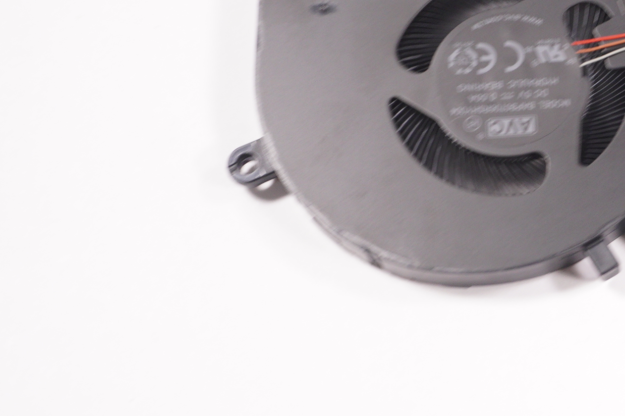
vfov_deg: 13.4
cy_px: 120
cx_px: 740
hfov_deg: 19.0
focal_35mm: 102
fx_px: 1769
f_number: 5.6
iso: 500
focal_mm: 28
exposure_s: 1/100
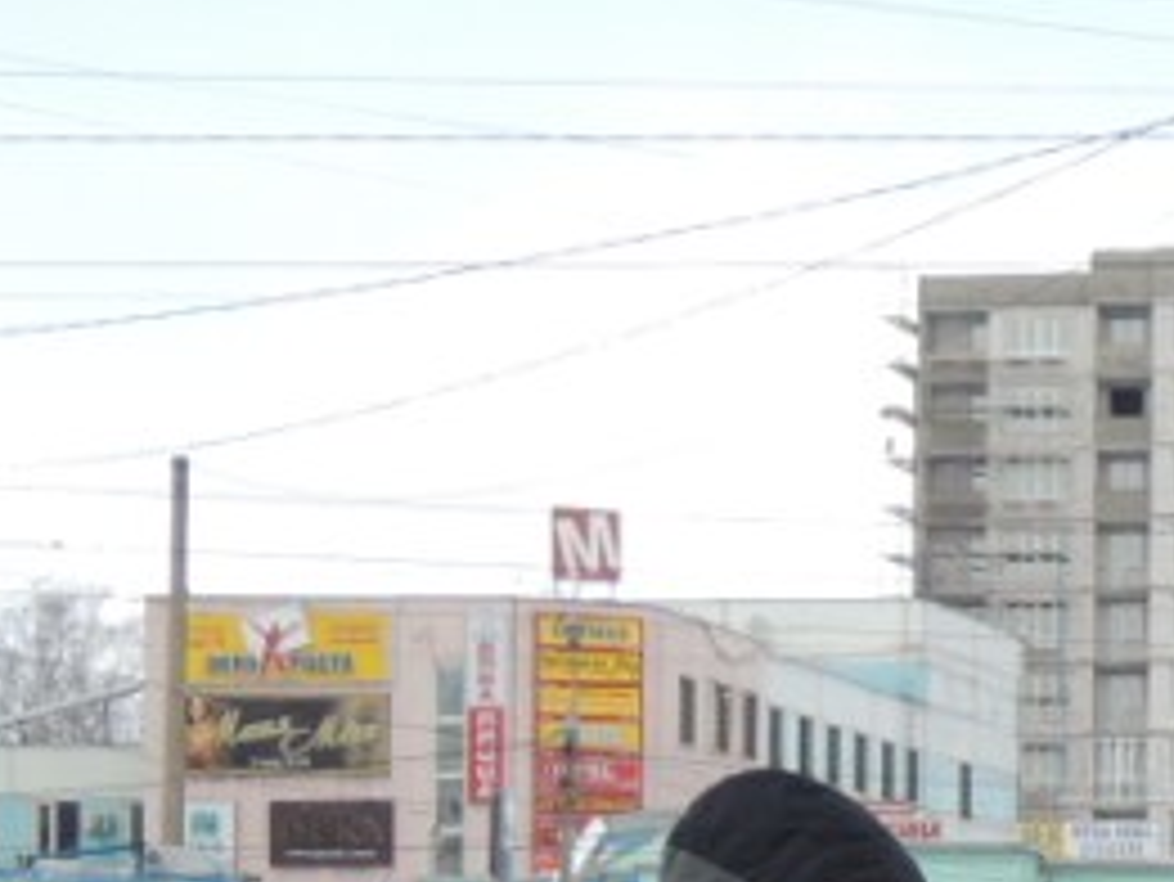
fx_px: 5327
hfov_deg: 12.4
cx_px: 1255
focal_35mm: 157
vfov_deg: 9.1
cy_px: 1508
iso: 100
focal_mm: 7.2
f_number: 3.3
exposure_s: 1/640
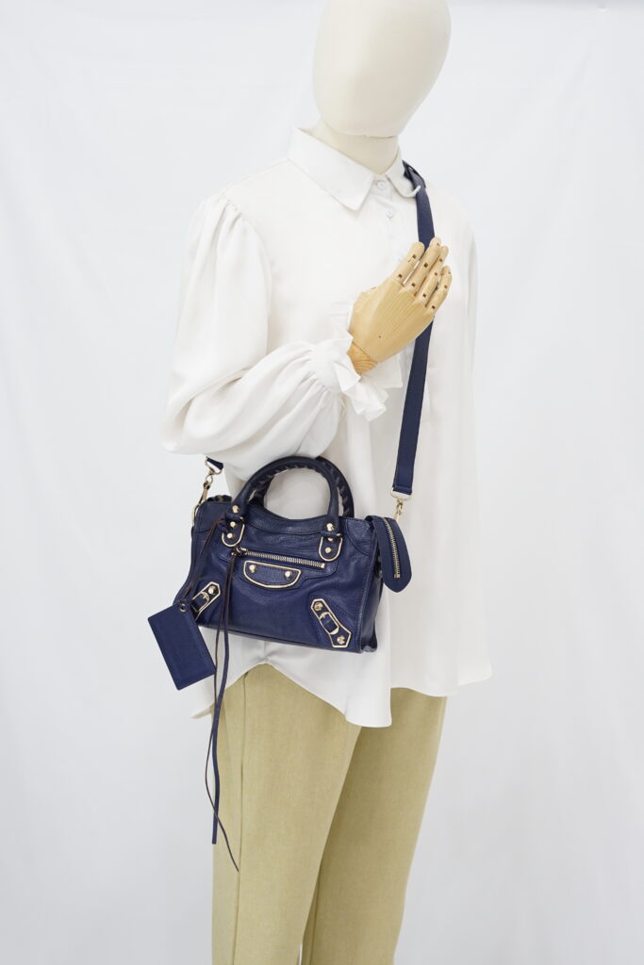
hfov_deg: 27.0
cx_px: 322
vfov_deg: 39.6
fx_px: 1341
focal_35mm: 50
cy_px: 482
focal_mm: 50
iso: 640
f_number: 6.3
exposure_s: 1/8
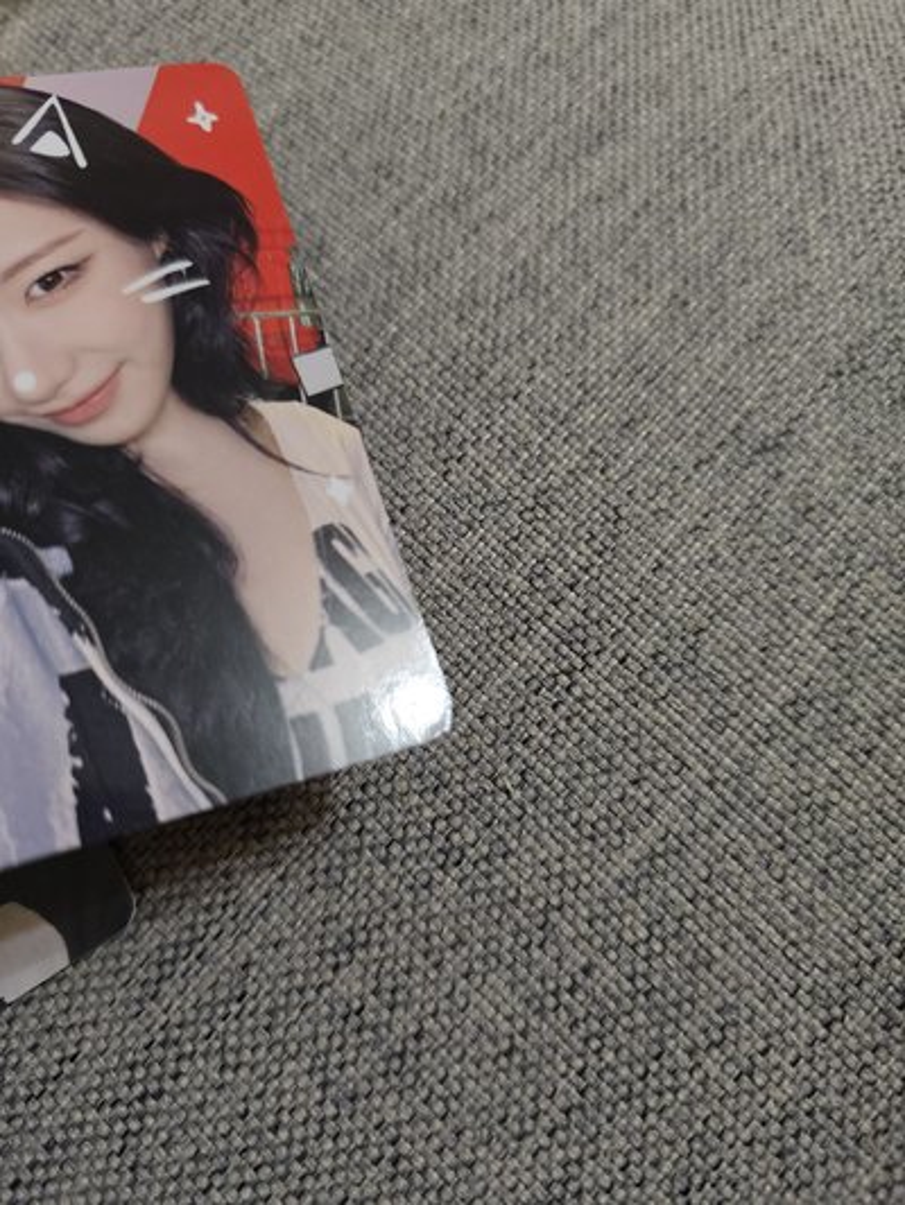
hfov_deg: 58.9
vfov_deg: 73.9
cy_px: 602
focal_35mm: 23
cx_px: 452
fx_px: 801
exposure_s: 1/53
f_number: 1.7
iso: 160
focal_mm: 6.3
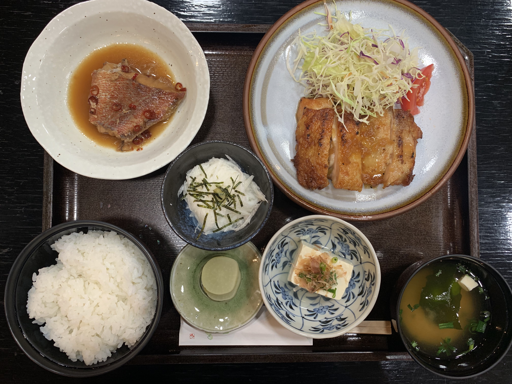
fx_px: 385
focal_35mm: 26
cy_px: 192
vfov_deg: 53.1
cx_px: 256
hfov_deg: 67.3
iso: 125
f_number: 1.8
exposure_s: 1/60
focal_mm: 4.25
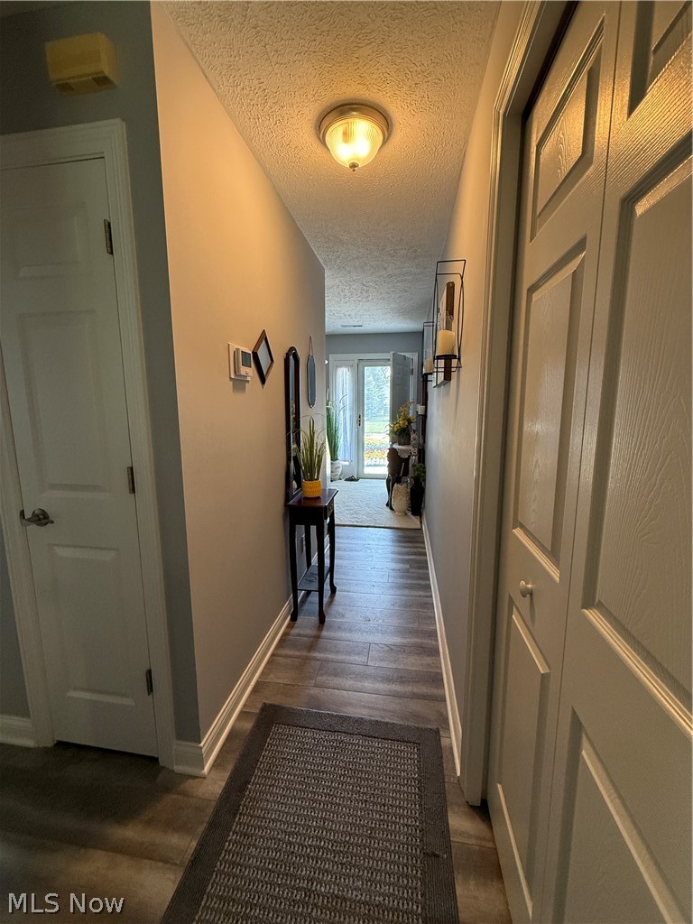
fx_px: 374
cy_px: 462
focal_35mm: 14
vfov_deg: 102.1
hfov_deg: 85.7
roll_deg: -0.6
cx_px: 346
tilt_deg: -8.5
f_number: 2.2
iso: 320
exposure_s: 1/120
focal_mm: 2.22
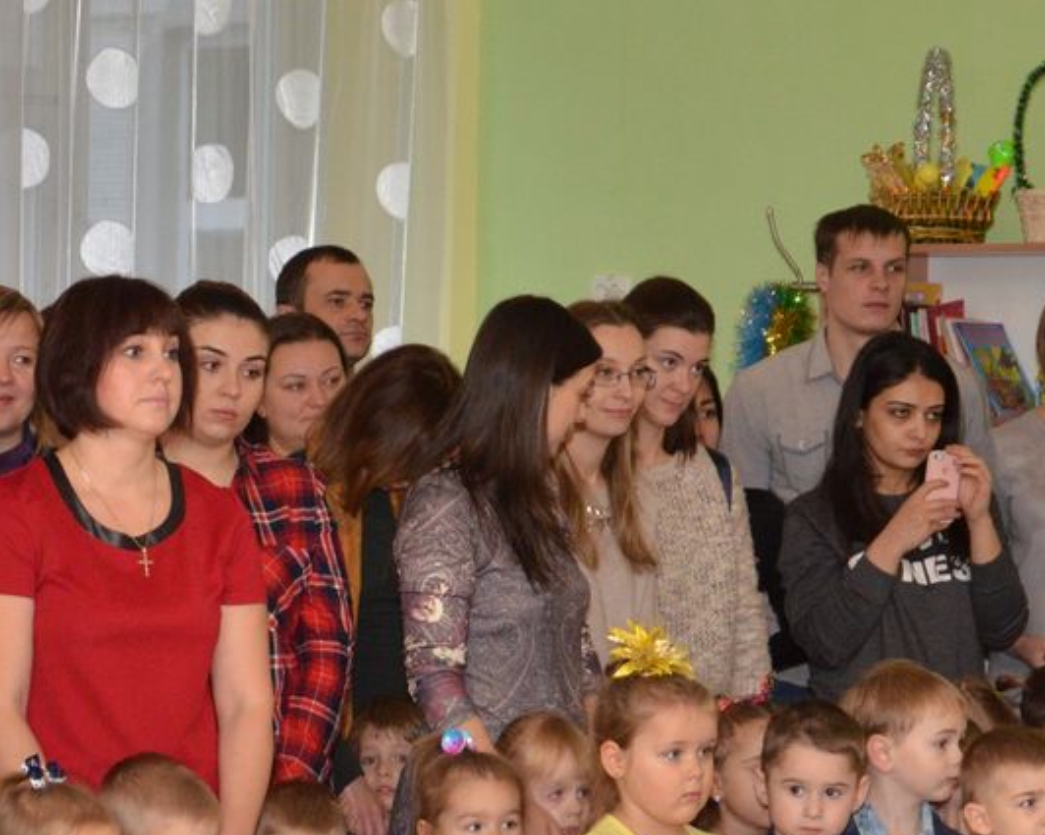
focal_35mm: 148
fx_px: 4575
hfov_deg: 13.0
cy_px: 752
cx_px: 242
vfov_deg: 10.4
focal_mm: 40
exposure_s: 1/200
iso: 800
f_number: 4.5
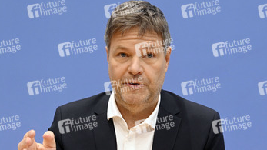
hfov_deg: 15.8
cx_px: 134
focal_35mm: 136
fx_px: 963
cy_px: 105
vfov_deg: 8.9
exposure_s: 1/500
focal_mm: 100
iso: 5000
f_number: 5.6
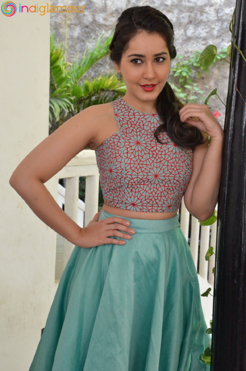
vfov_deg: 33.5
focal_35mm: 60
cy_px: 186
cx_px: 123
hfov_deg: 22.5
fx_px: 618
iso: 2000
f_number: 8
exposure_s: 1/125
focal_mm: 40
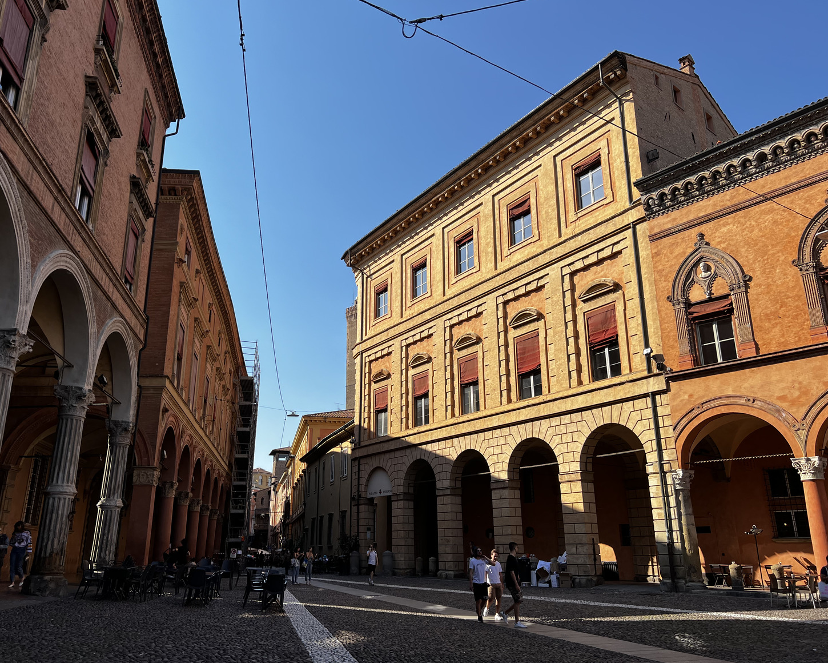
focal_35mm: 28
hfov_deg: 62.1
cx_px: 380
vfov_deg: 51.5
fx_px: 686
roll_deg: +0.0
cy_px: 334
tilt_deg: +18.1
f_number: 1.5
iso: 50
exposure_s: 1/3460
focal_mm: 5.7
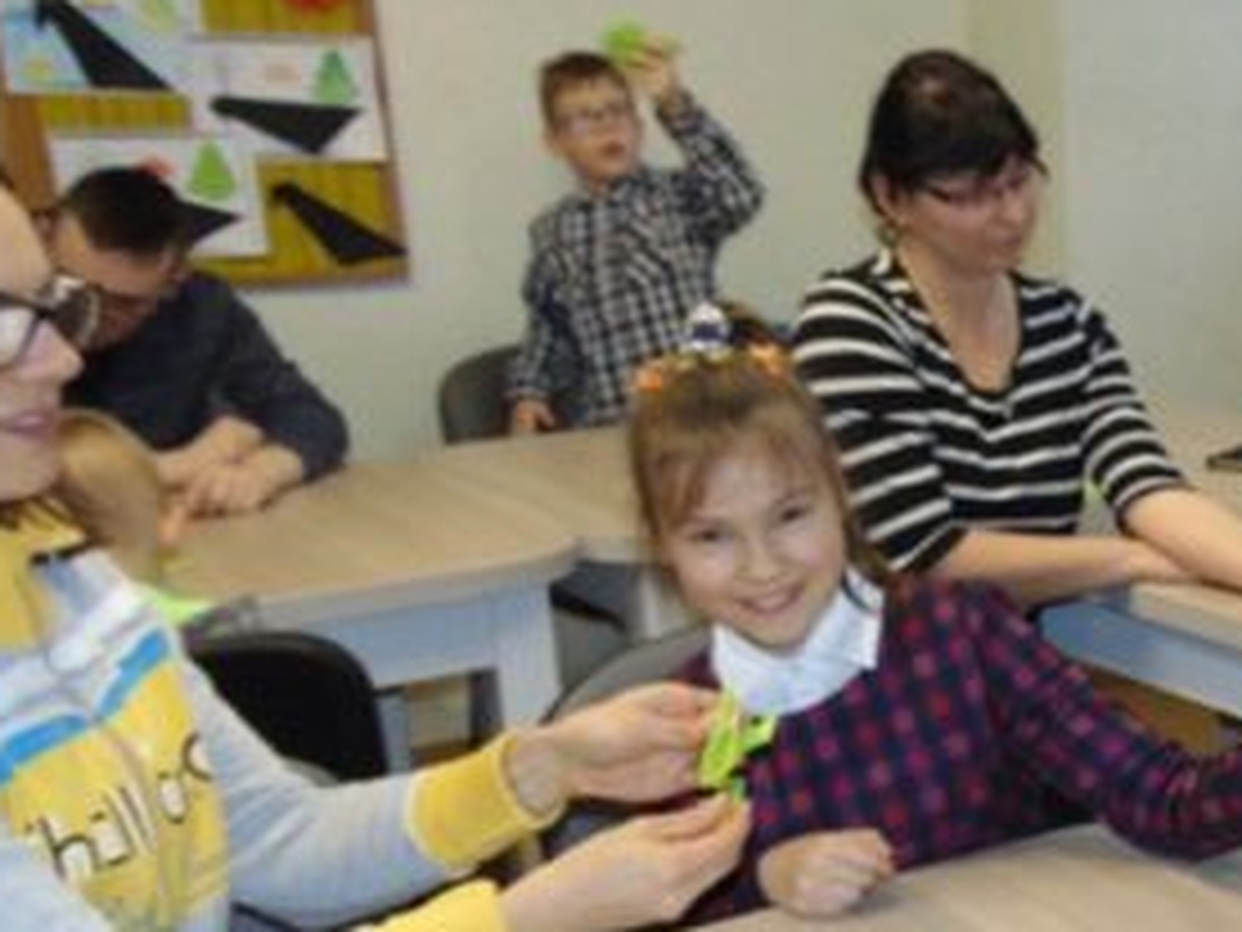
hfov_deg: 29.7
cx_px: 1382
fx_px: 2081
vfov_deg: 25.0
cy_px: 680
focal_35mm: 58
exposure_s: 1/30
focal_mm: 4.5
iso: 200
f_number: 3
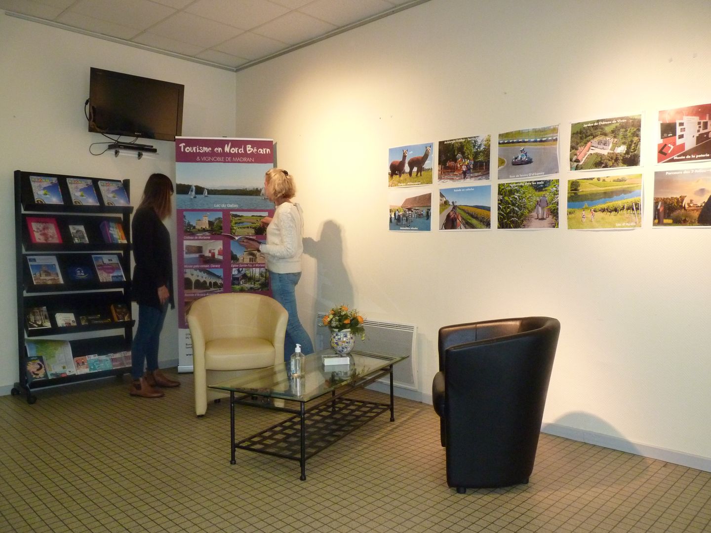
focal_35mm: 27
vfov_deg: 51.4
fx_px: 555
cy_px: 266
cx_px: 356
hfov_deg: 65.3
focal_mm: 4.8
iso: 400
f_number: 3.6
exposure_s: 1/50
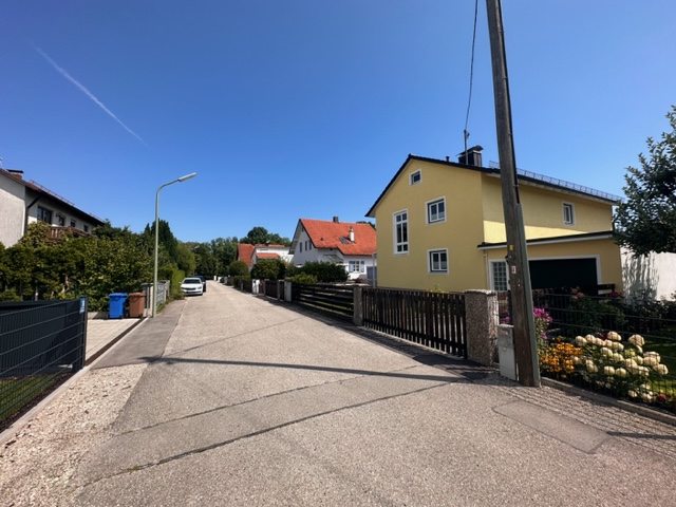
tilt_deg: +3.6
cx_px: 338
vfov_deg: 85.7
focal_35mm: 14
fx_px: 273
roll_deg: +0.7
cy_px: 254
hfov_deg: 102.1
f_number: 2.2
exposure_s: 1/1887
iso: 50
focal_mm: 2.22
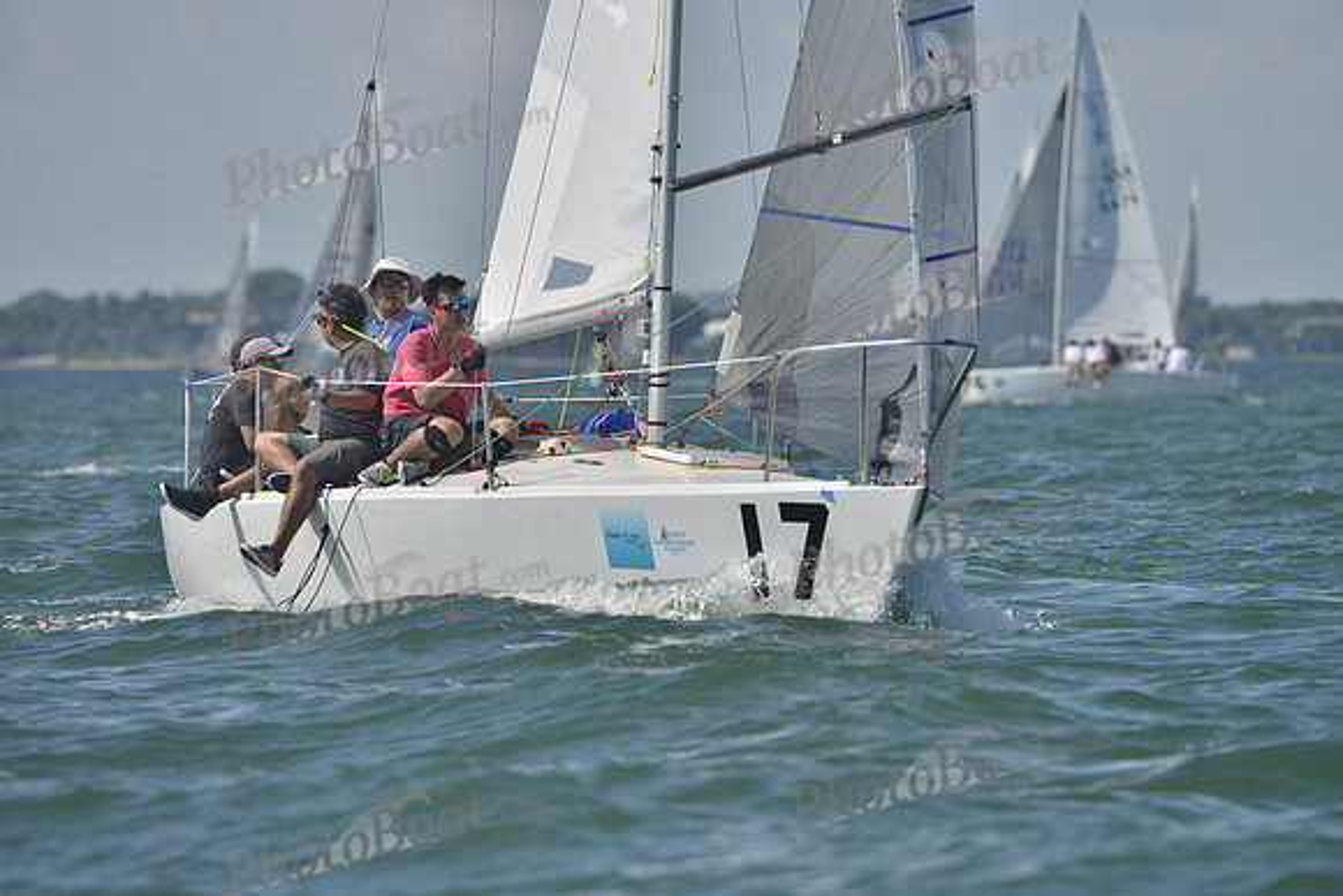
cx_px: 672
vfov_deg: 3.4
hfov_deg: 5.2
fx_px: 14925
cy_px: 448
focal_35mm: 400
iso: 200
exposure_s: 1/1250
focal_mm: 400
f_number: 7.1
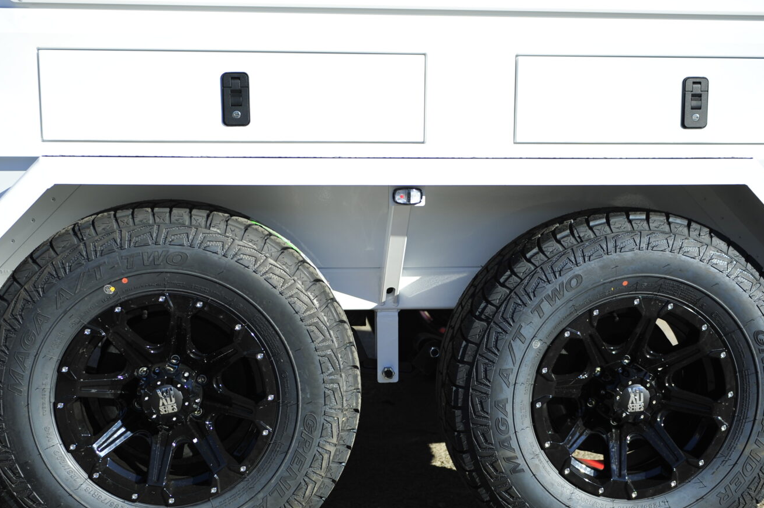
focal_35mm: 47
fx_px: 997
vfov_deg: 28.5
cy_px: 313
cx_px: 369
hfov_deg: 41.9
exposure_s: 1/2500
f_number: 2.8
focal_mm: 32
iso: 200
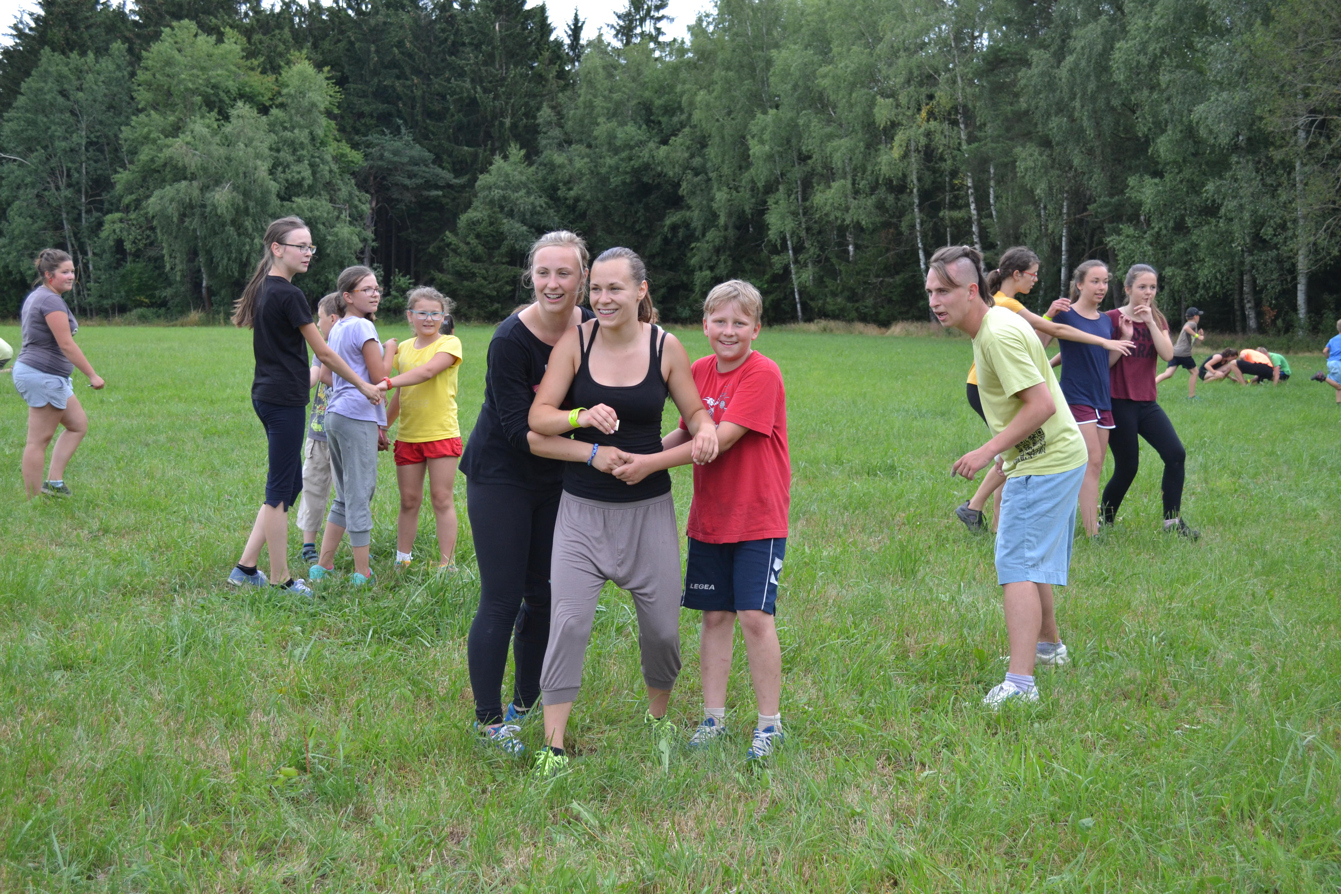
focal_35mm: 42
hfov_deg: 46.4
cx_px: 670
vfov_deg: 31.9
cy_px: 447
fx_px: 1564
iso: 450
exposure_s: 1/500
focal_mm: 28
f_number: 4.5
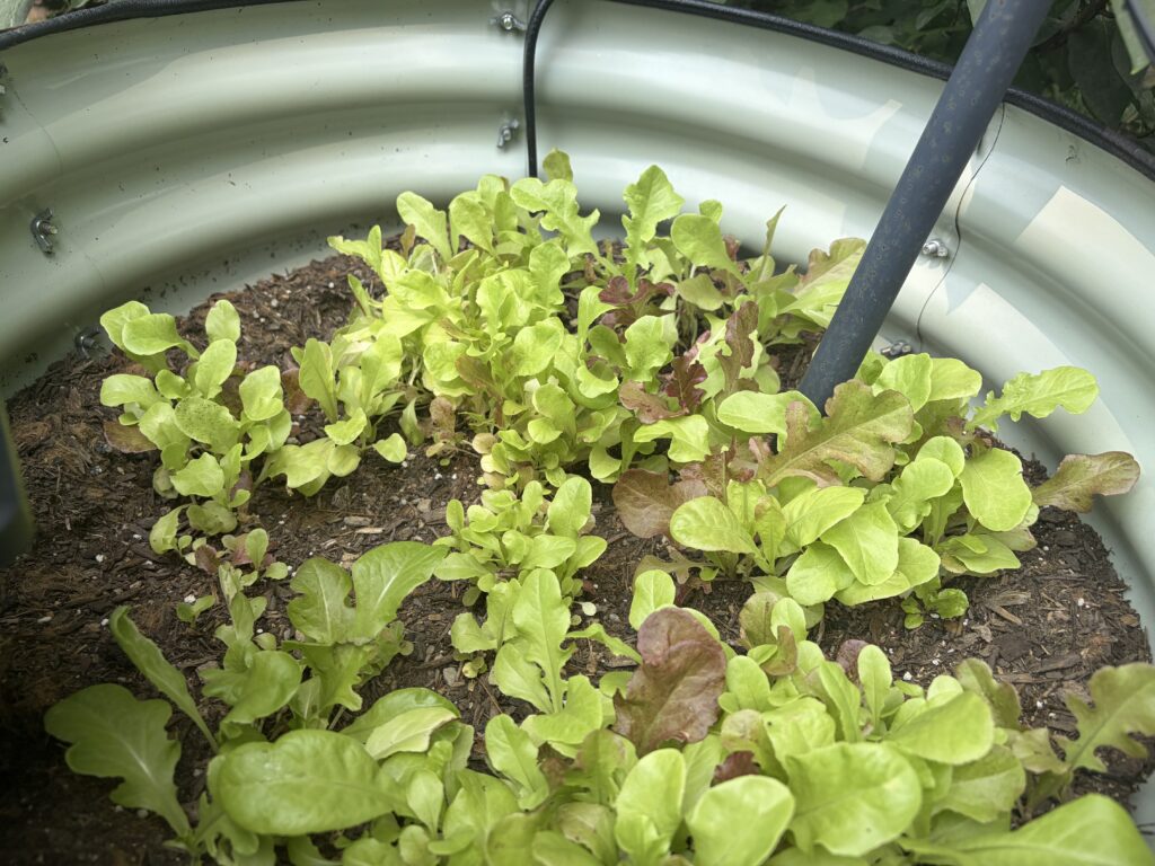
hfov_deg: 67.3
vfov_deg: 53.1
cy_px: 433
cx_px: 578
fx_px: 868
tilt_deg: -40.0
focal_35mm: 26
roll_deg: +0.4
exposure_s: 1/1016
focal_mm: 5.96
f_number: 1.6
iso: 50
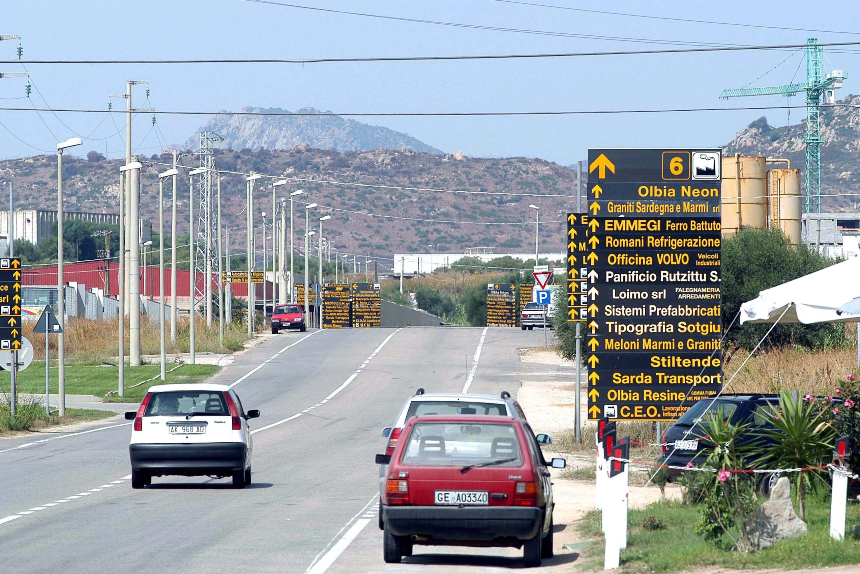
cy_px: 288
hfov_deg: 6.8
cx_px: 429
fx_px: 7190
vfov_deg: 4.6
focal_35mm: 301
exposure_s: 1/320
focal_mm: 200
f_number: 11
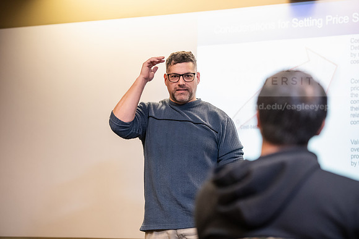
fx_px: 1157
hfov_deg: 17.6
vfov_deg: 11.8
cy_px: 120
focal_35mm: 116
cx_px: 180
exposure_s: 1/200
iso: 2500
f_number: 3.2
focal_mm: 116
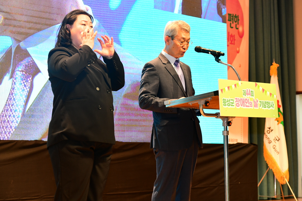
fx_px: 898
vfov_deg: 12.8
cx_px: 180
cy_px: 82
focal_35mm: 107
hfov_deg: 19.1
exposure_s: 1/125
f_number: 5
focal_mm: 82
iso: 1600
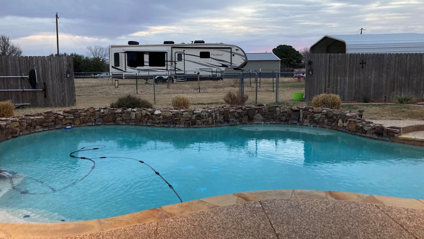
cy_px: 105
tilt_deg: -6.2
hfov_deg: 62.6
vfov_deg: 37.7
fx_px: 349
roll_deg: +1.2
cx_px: 209
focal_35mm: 31
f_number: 1.8
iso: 160
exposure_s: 1/60
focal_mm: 3.99
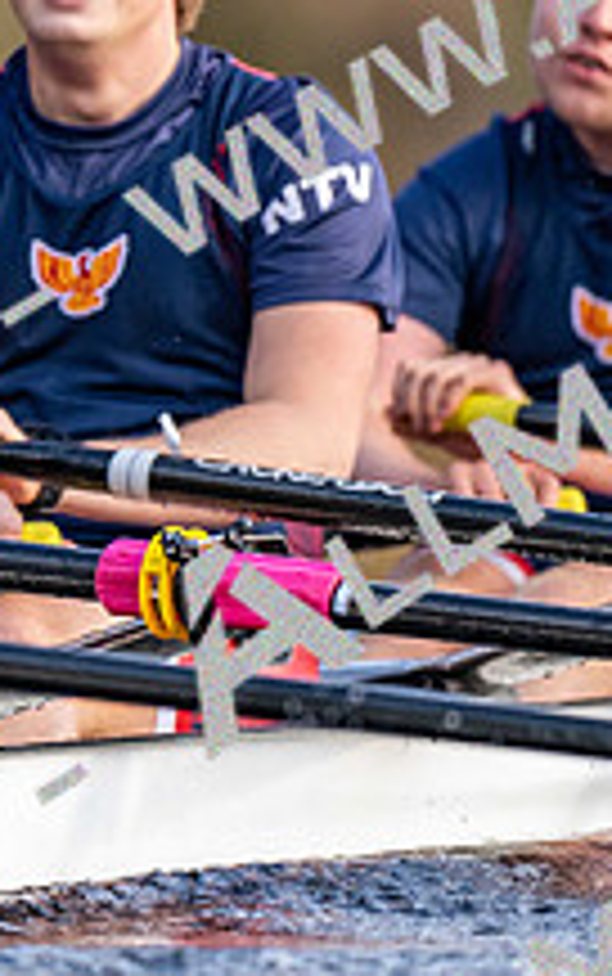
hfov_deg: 0.8
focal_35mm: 1635
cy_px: 331
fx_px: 43546
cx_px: -202
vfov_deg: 1.3
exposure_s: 1/2500
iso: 1250
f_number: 4
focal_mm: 600
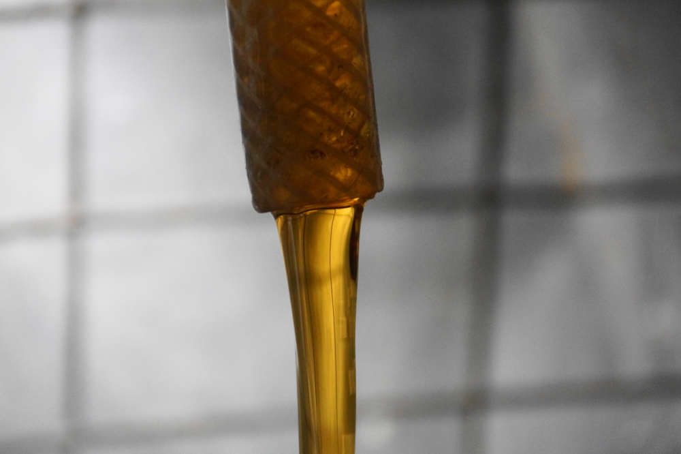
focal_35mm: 300
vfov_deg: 4.6
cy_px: 227
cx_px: 340
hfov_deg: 6.9
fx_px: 5673
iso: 1600
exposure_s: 1/200
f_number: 6.3
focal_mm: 200
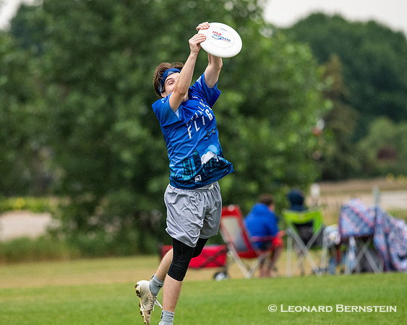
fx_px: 6440
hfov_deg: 3.6
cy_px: 154
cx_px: 162
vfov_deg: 2.9
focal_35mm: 535
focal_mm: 300
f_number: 4.5
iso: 1600
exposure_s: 1/1600
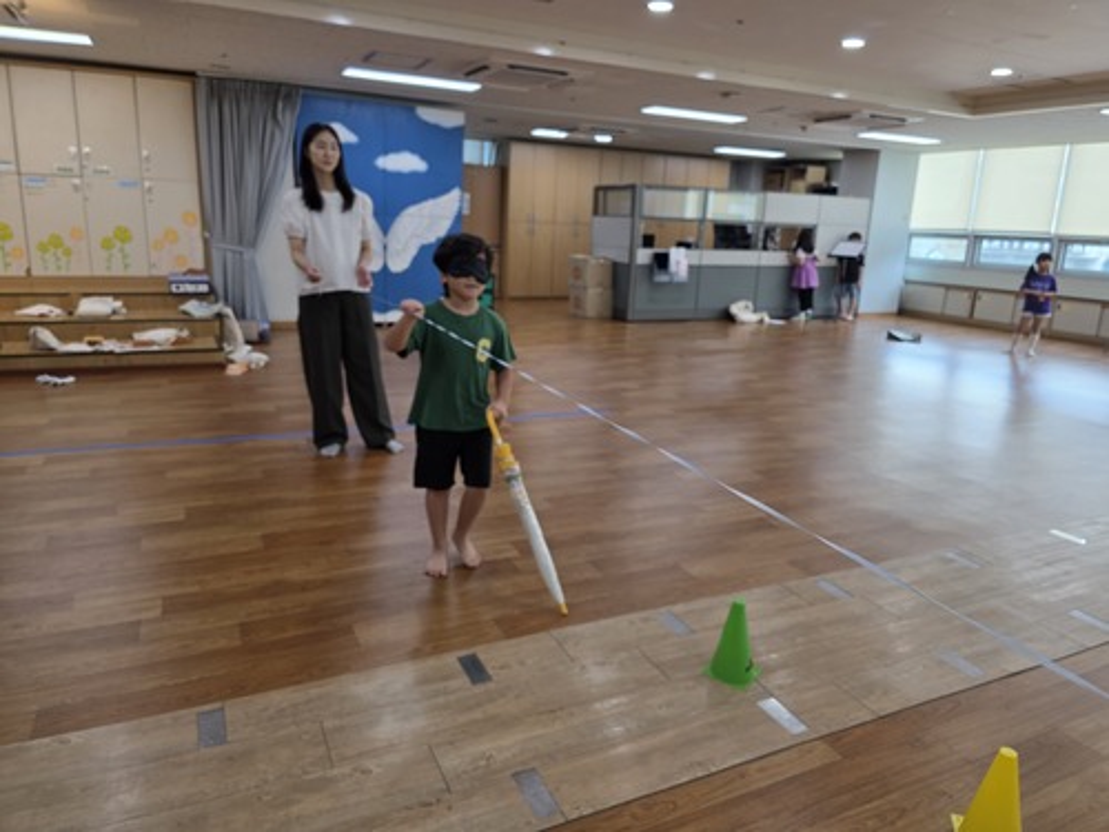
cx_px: 554
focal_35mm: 23
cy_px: 416
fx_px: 737
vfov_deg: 58.9
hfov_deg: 73.9
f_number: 1.7
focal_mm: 6.3
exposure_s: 1/120
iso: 80
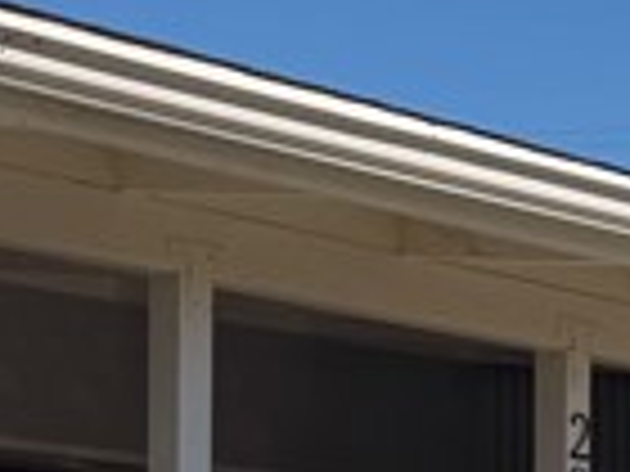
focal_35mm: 176
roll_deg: -0.8
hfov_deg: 11.2
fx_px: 3203
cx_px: 423
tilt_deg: -1.6
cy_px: 841
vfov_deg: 8.1
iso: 80
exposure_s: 1/8130
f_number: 1.78
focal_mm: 6.76
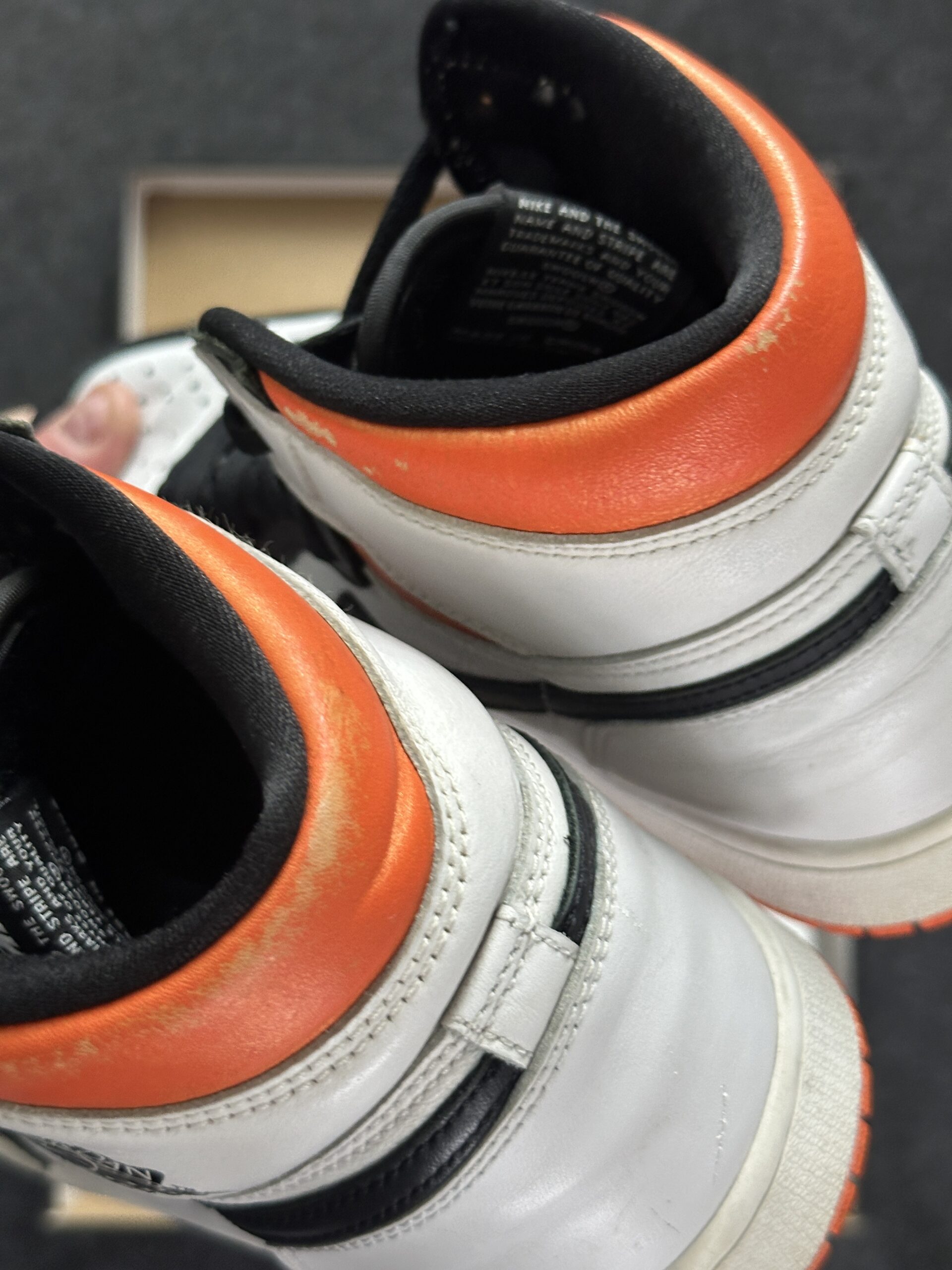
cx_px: 476
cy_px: 635
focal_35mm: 48
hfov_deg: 30.3
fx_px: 1760
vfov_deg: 39.7
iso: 200
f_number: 1.78
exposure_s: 1/33
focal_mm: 6.86
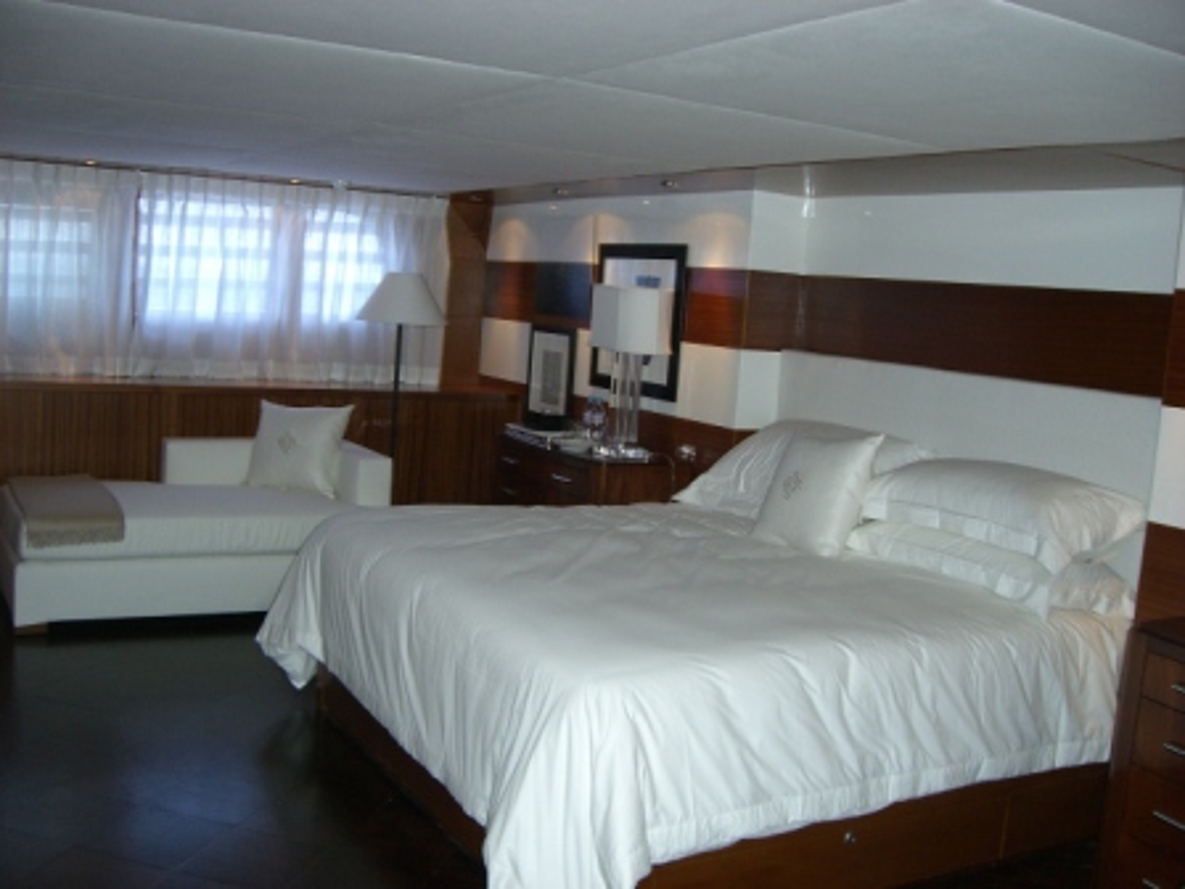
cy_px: 444
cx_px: 592
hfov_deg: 49.0
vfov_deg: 37.7
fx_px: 1301
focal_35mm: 38
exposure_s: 1/60
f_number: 2.7
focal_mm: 6.2
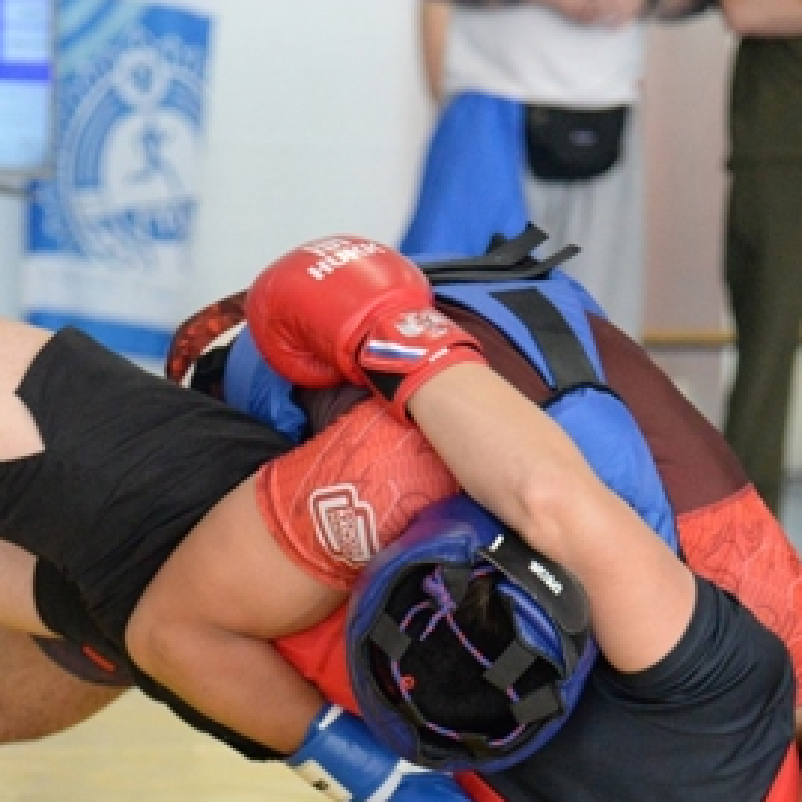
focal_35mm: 261
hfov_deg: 6.7
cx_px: 253
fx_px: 6841
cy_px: 733
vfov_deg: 6.7
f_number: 4
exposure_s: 1/640
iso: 5600
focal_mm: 110
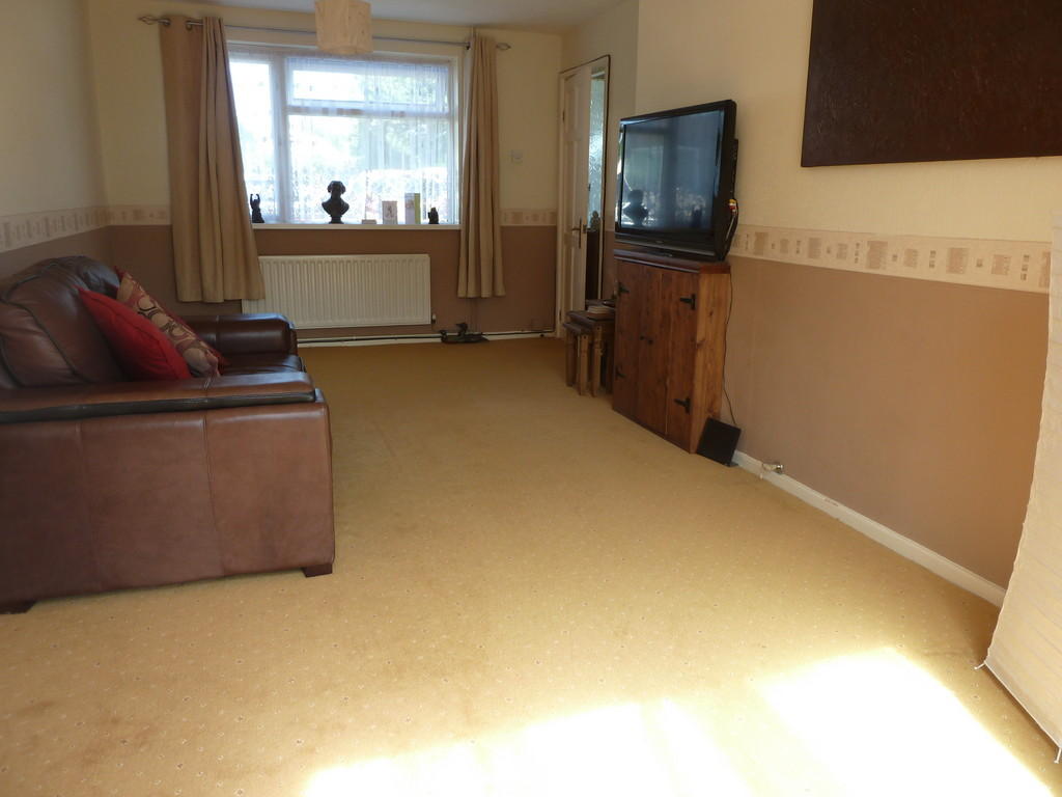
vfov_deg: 54.9
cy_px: 398
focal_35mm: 25
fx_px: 767
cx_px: 531
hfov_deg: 69.4
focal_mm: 4.1
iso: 80
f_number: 3.3
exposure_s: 1/30
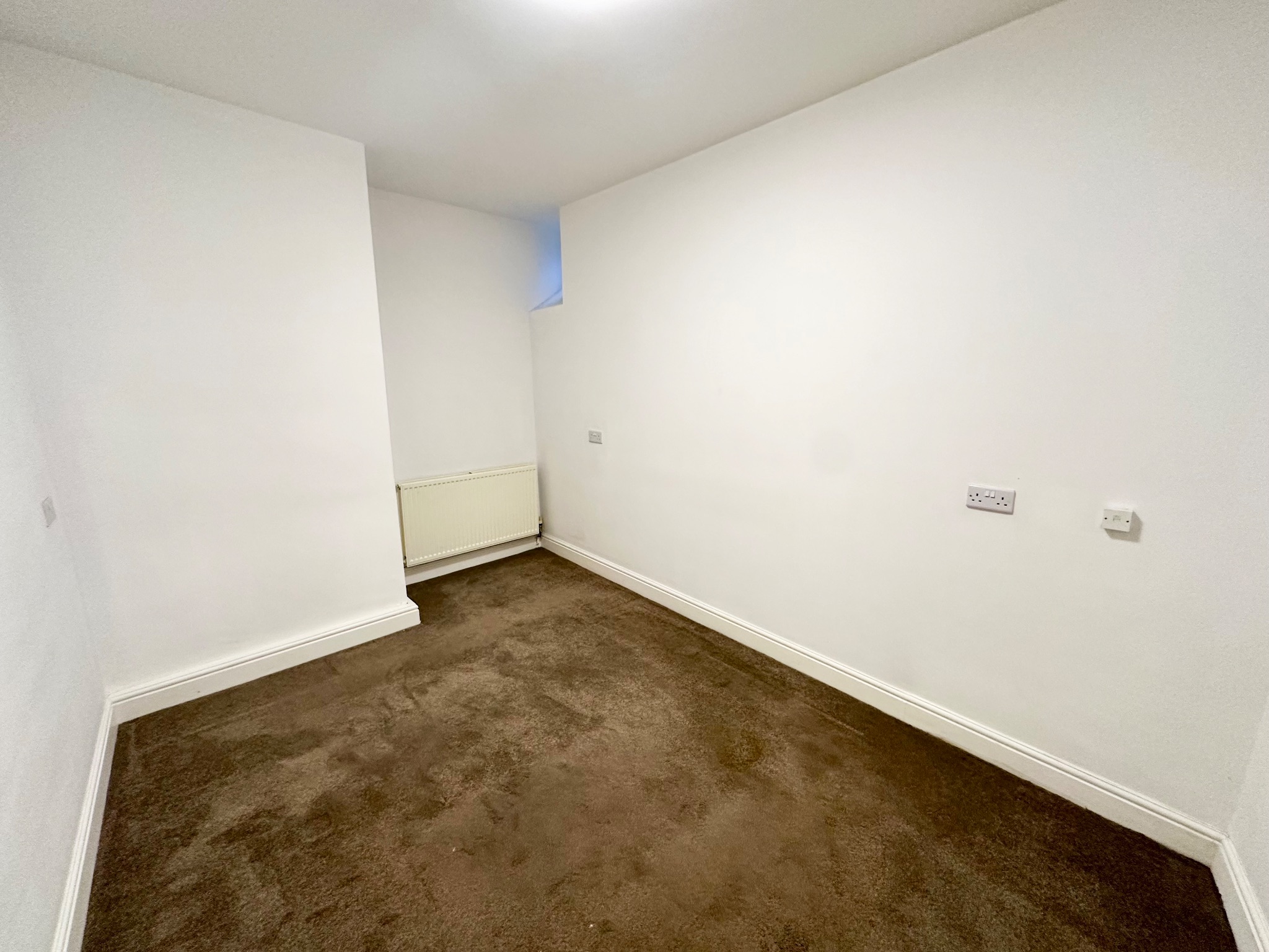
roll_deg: +0.5
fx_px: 513
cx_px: 634
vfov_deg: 85.7
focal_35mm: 14
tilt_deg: -12.1
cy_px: 476
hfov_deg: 102.1
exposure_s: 1/100
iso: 250
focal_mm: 2.22
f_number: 2.2
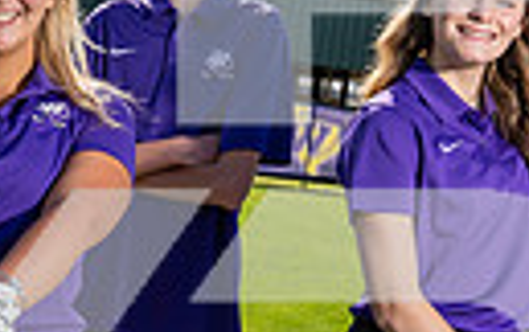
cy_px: 408
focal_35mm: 128
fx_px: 1848
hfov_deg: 16.2
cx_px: 111
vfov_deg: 10.1
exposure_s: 1/640
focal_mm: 28
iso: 100
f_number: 4.5
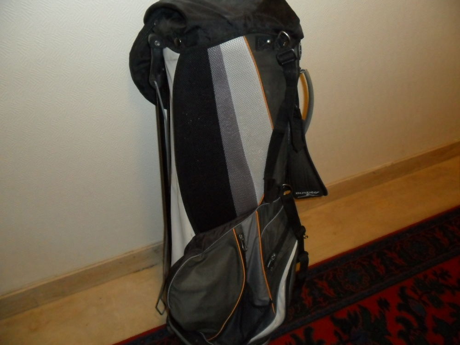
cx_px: 230
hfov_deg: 65.3
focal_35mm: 27
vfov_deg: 51.4
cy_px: 172
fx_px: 359
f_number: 3.5
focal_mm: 4.9
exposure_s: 1/45
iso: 400
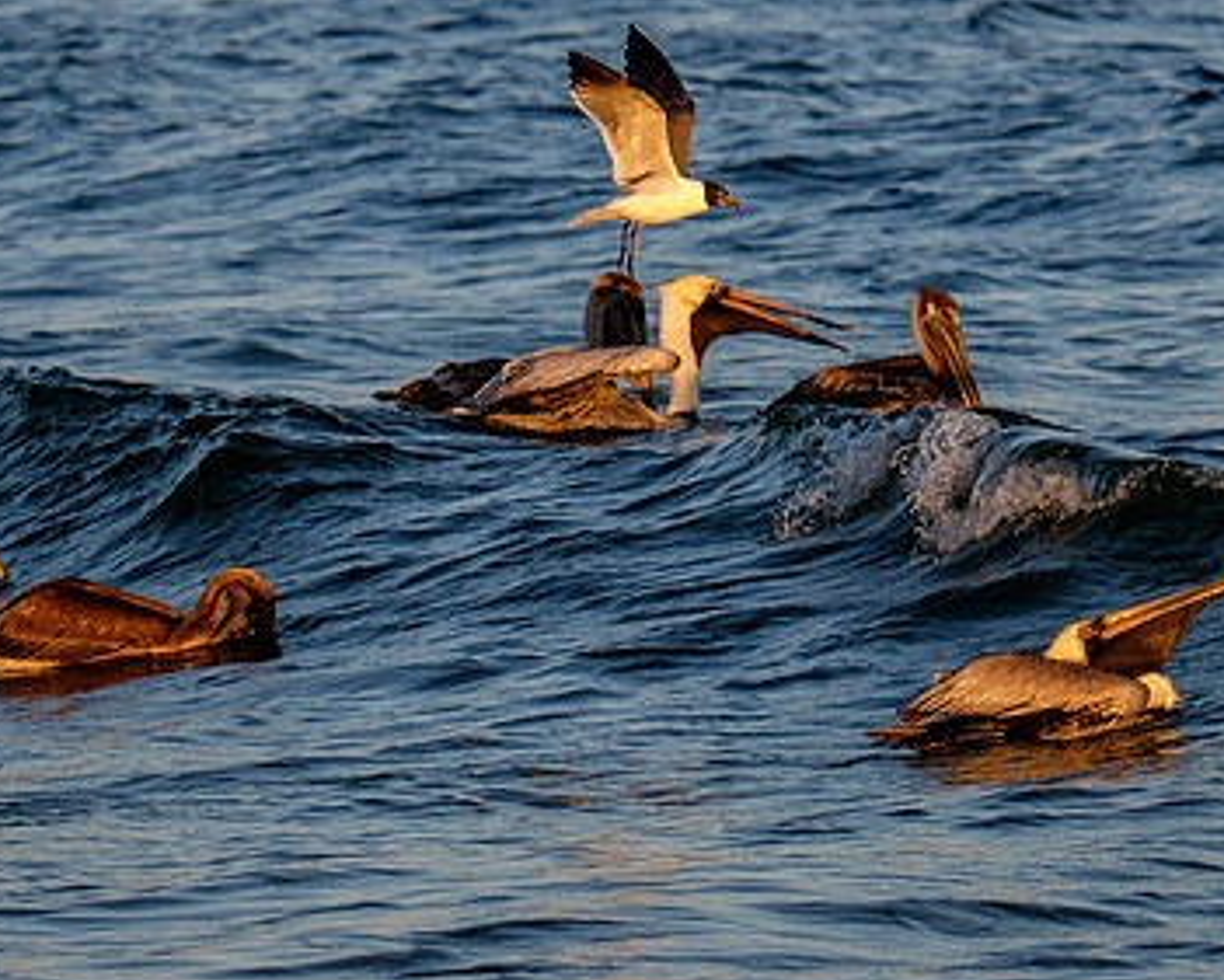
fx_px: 20509
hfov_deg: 3.4
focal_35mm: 566
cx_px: 610
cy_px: 529
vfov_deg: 2.7
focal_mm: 200
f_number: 5.6
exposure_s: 1/1000
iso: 800
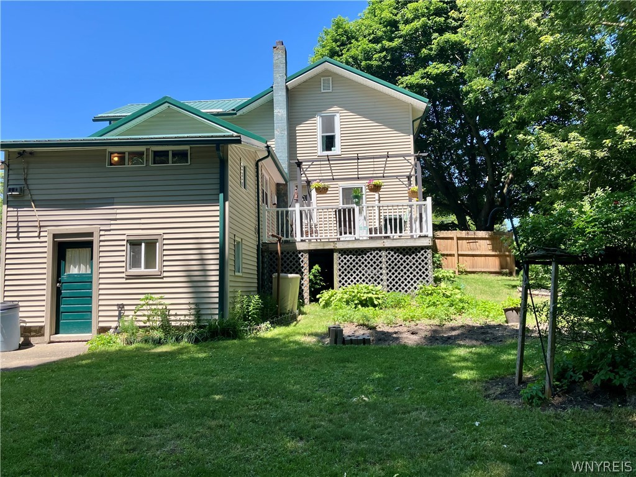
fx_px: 514
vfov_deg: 49.7
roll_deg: +1.5
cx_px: 318
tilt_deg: +6.5
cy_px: 238
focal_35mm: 28
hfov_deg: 63.4
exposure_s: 1/857
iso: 32
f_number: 1.8
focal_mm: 3.99
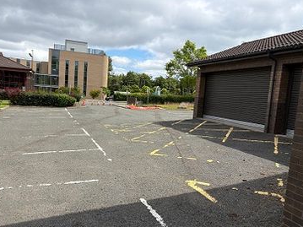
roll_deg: -2.4
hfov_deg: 61.7
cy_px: 124
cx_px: 146
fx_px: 254
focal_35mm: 29
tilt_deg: -5.4
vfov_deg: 48.1
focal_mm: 5.96
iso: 50
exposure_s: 1/2538
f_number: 1.6
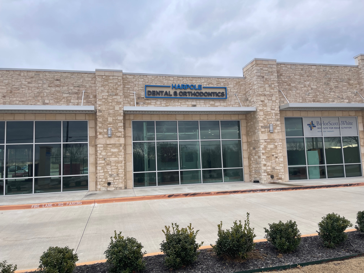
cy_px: 136
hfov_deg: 67.3
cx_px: 182
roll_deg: +1.7
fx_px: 273
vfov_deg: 53.1
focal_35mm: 26
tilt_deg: +4.8
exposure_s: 1/507
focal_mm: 5.1
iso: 32
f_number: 1.6
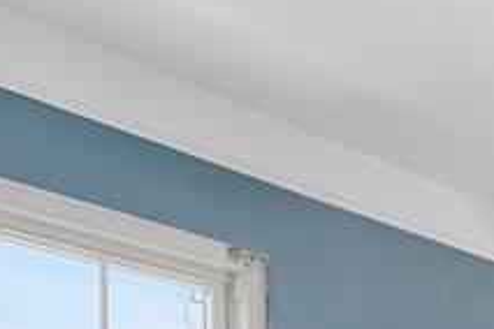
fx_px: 988
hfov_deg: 17.7
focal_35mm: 72
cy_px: 630
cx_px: 1030
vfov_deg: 15.6
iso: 800
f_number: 5.6
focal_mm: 10
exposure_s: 1/2
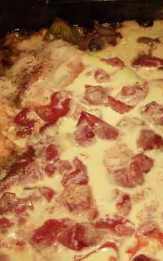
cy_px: 196
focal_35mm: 92
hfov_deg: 14.2
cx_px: 98
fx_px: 653
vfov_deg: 22.3
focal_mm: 8.5
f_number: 3.8
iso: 400
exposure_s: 1/320
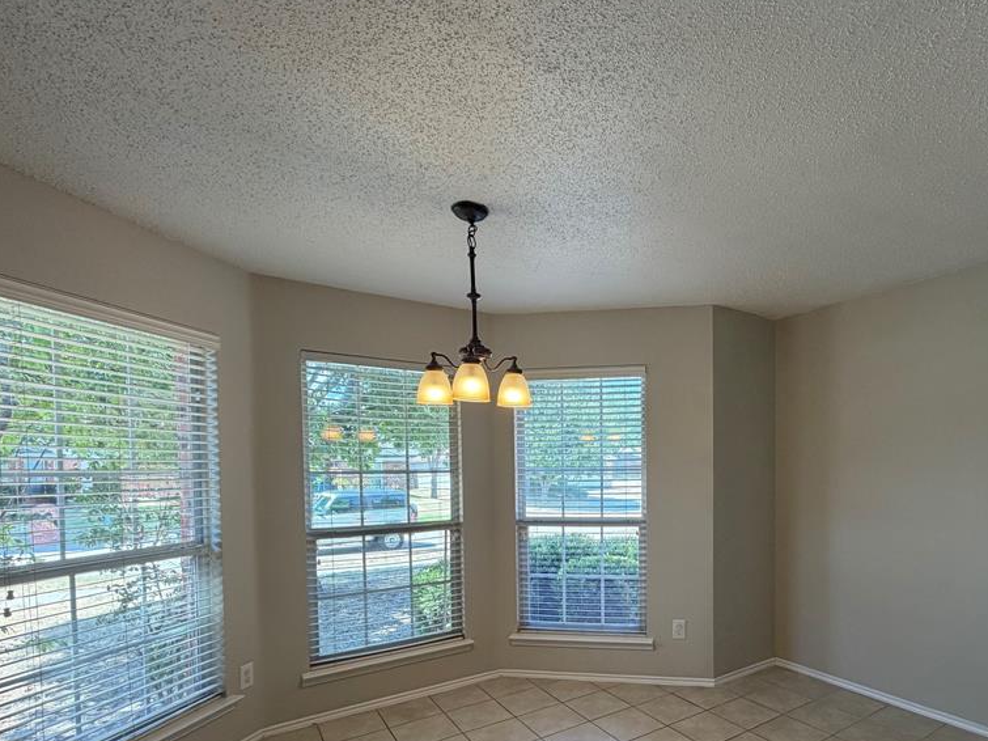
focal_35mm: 19
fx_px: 542
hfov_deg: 83.0
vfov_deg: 67.0
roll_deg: -0.2
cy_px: 488
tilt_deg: -2.8
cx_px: 620
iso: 125
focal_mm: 2.22
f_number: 2.2
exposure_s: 1/120
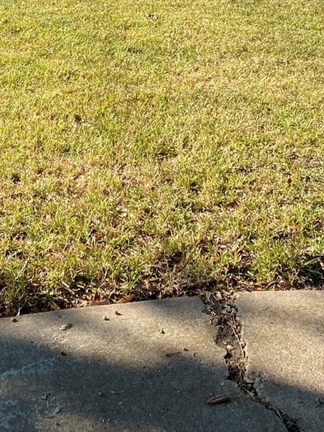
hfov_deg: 20.2
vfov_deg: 25.5
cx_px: 57
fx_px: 899
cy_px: -15
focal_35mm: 72
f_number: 1.8
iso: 32
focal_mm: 4.25
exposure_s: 1/1258
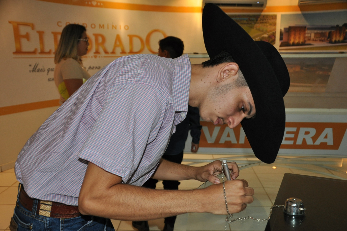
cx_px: 174
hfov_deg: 53.2
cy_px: 116
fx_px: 347
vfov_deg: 36.8
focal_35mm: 36
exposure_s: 1/60
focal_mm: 24
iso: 800
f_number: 4
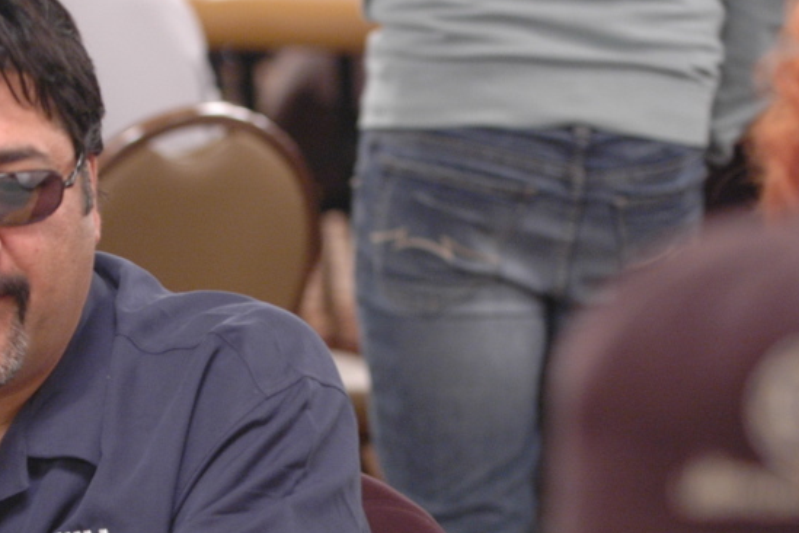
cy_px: 433
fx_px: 5482
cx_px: 271
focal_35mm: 247
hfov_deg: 8.3
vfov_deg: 5.6
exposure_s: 1/30
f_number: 2.8
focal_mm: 86
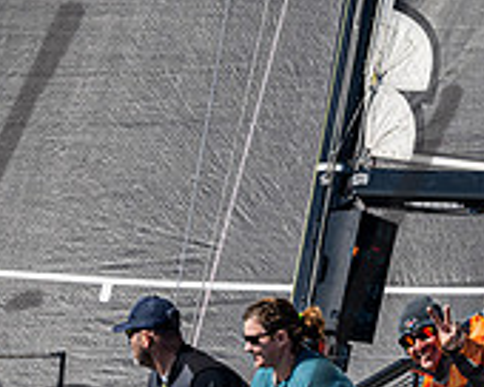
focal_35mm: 703
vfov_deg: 2.2
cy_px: 222
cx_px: 700
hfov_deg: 2.7
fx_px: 10070
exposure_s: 1/4000
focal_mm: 160
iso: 400
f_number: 4.8
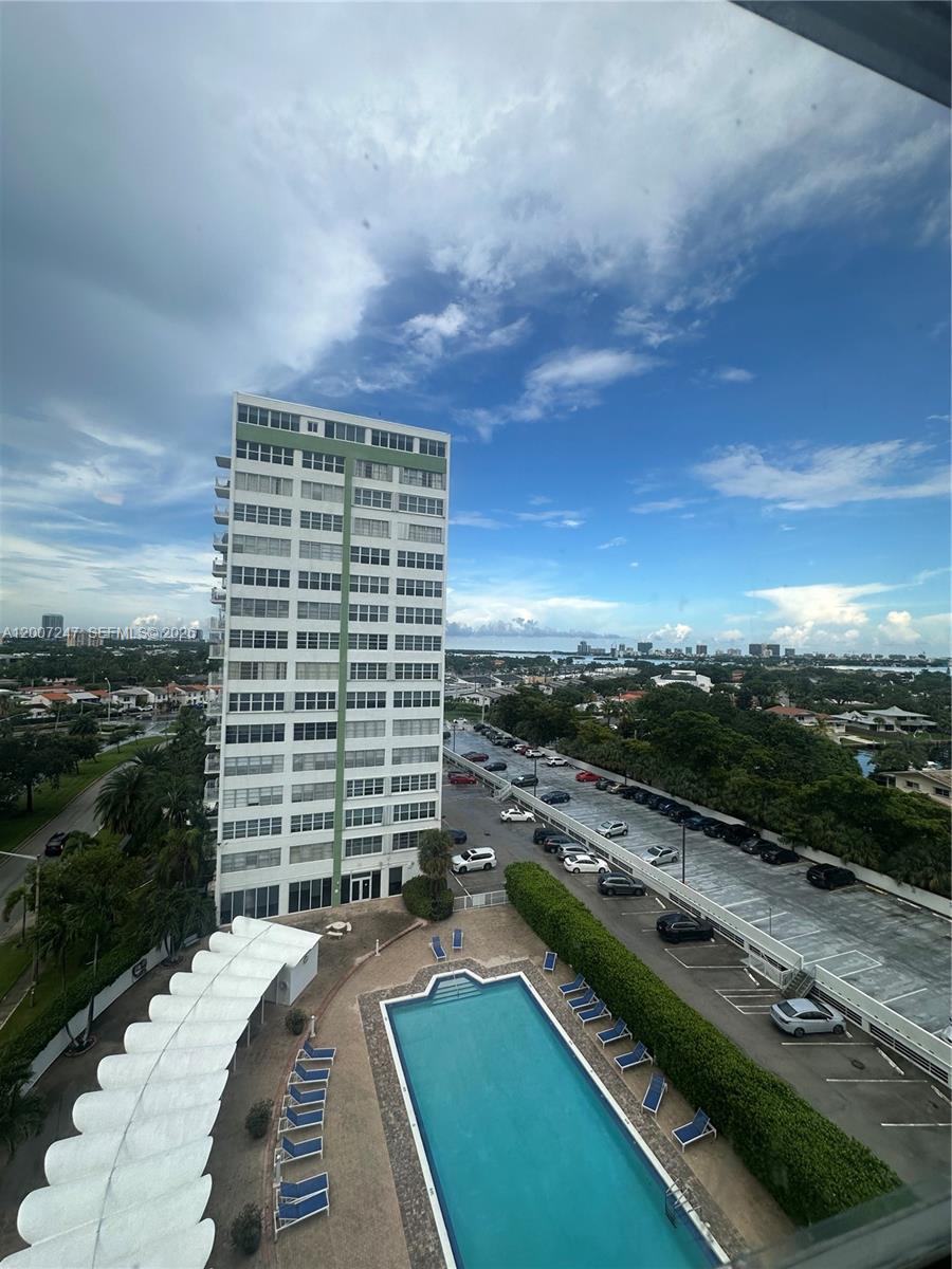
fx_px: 513
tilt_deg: +2.0
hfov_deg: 85.7
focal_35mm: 14
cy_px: 634
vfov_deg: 102.1
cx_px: 476
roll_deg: -1.8
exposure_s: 1/1366
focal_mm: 2.22
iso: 50
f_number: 2.2
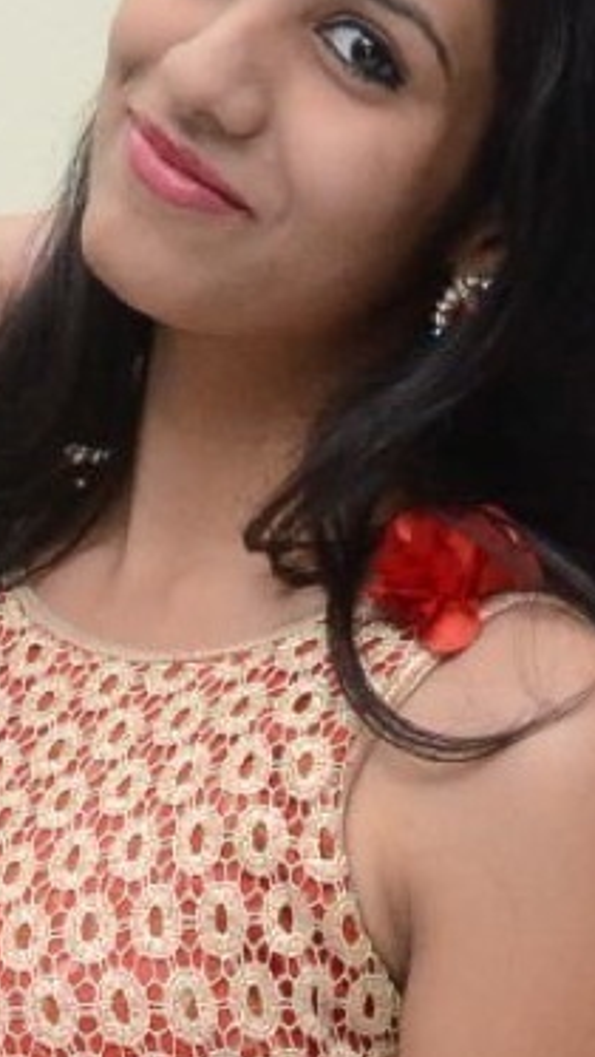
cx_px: 210
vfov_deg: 8.4
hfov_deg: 5.0
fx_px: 6839
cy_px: 2079
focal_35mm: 244
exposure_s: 1/125
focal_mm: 32
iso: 2500
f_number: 5.6
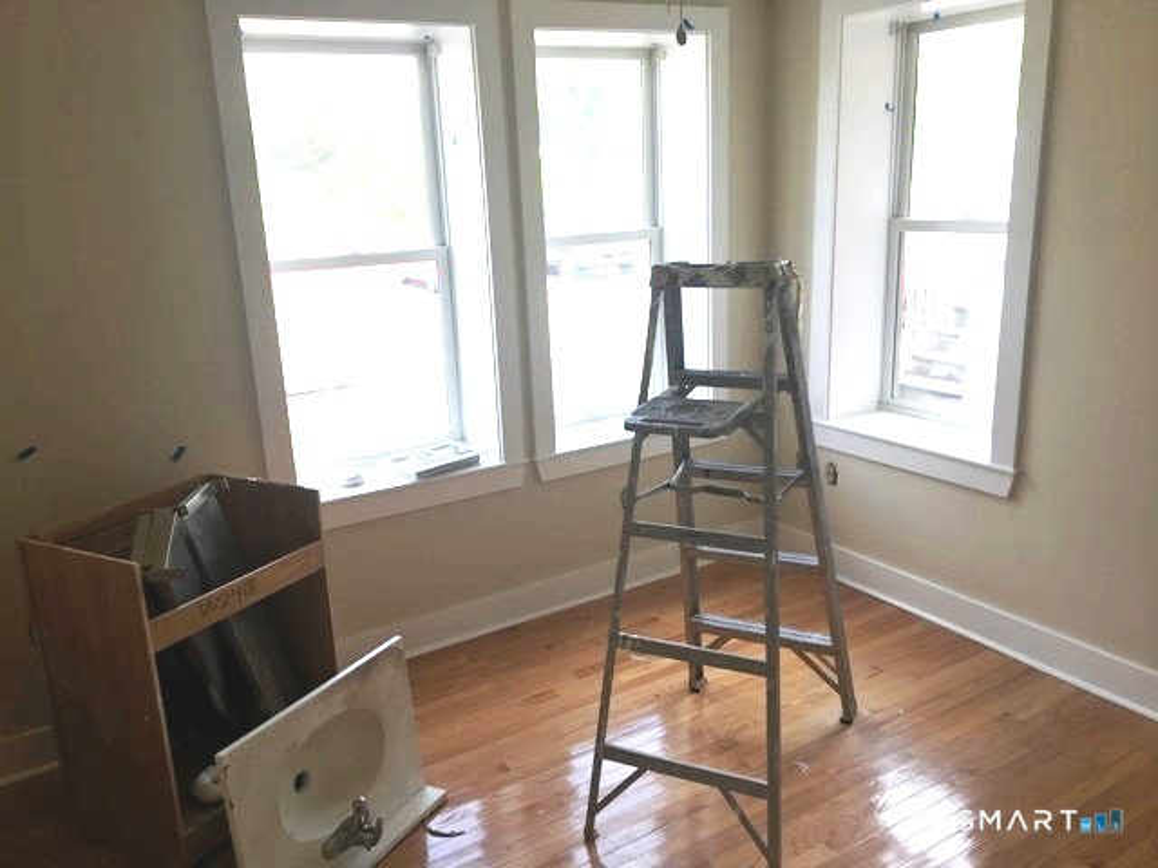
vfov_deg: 48.2
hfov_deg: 61.7
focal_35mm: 29
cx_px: 579
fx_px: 970
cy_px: 434
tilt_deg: -15.8
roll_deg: +1.5
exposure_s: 1/120
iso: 25
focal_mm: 4.15
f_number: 2.2
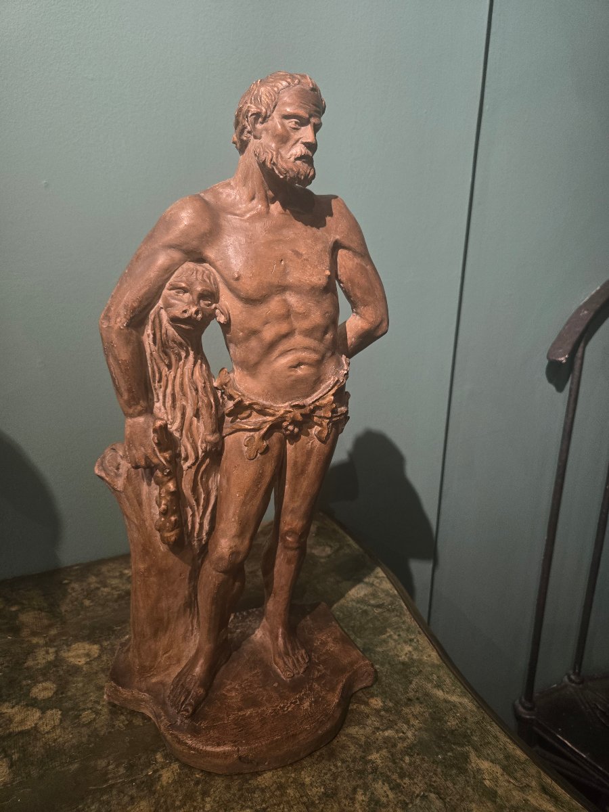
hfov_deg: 58.9
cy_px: 406
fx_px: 540
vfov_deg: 73.9
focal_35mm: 23
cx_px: 304
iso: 250
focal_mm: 5.4
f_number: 1.8
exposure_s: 1/100
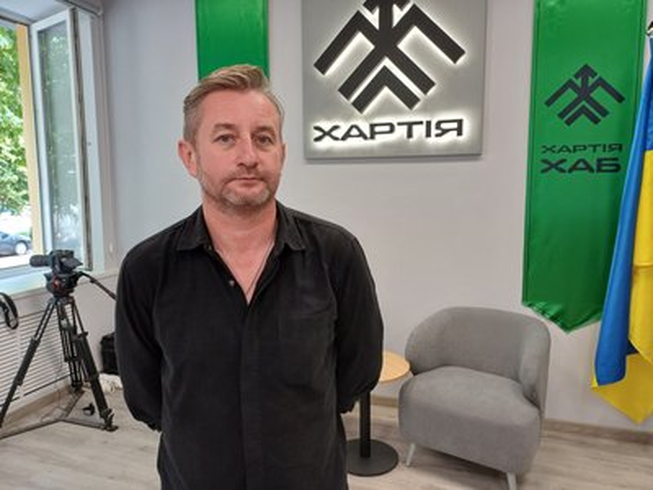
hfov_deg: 69.4
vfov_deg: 54.9
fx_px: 472
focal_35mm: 25
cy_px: 245
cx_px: 326
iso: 160
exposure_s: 1/50
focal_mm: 4.65
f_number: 1.8
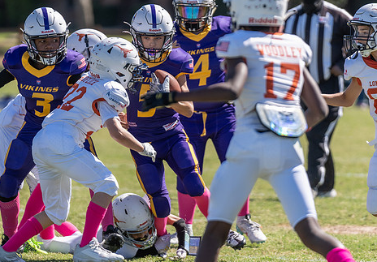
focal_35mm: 455
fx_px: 4830
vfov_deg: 3.1
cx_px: 145
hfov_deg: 4.5
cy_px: 138
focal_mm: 200
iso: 100
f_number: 2.8
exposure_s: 1/1600
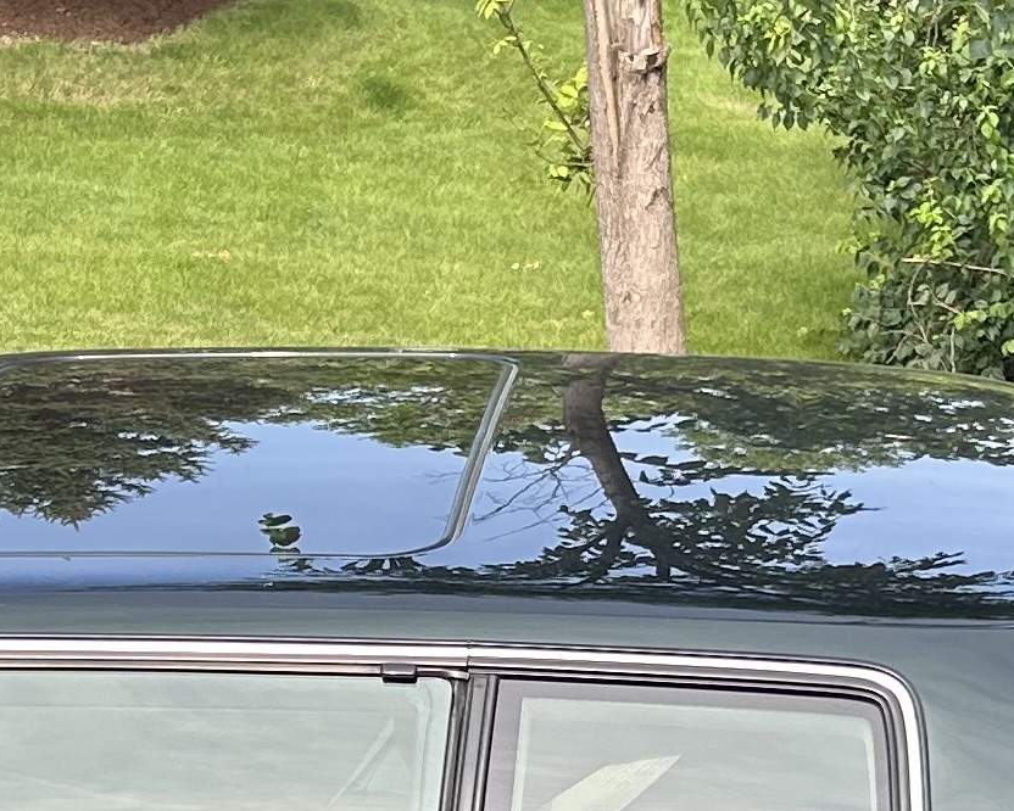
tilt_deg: -20.3
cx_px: 445
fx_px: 3692
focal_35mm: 123
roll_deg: +0.7
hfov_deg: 15.6
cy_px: 906
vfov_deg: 12.3
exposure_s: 1/924
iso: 50
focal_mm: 5.7
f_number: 1.5
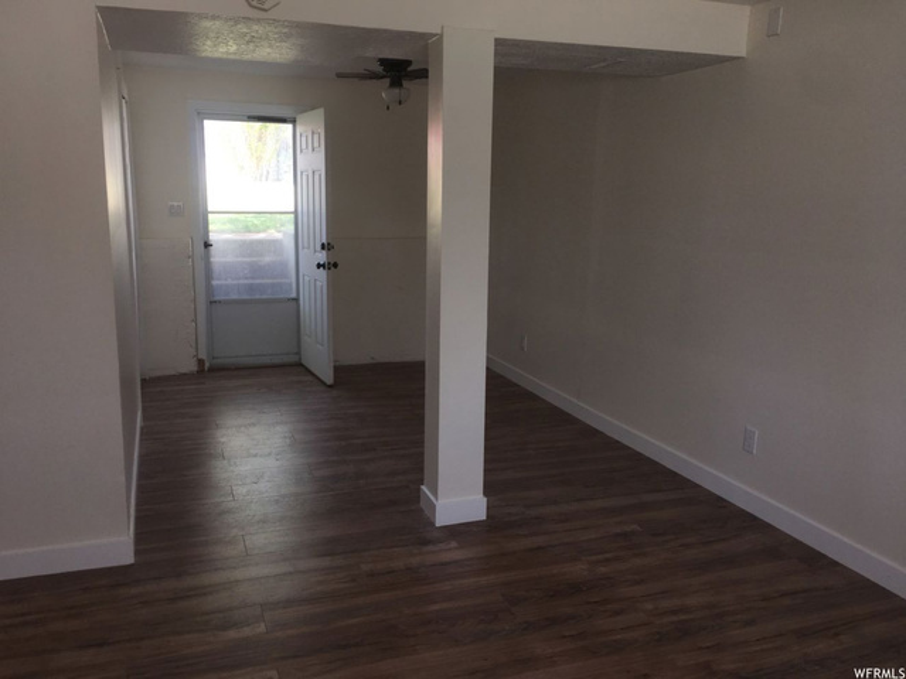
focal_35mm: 29
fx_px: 759
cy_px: 340
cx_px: 453
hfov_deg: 61.7
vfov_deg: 48.2
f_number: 2.2
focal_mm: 4.15
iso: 25
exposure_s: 1/45
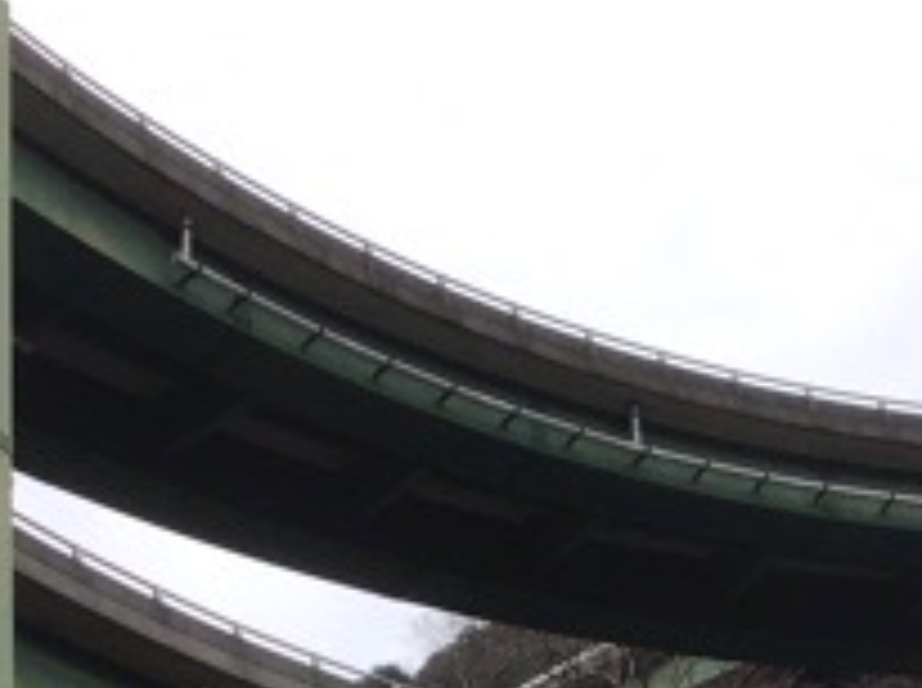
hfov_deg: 20.2
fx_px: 2579
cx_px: 639
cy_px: 949
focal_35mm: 97
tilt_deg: +19.7
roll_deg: +6.1
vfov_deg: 14.4
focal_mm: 3.3
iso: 25
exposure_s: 1/466
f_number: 2.4
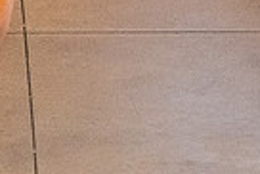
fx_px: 6167
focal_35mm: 853
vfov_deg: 1.6
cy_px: 105
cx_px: -112
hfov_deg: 2.4
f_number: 4
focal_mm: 120
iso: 3200
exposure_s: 1/200
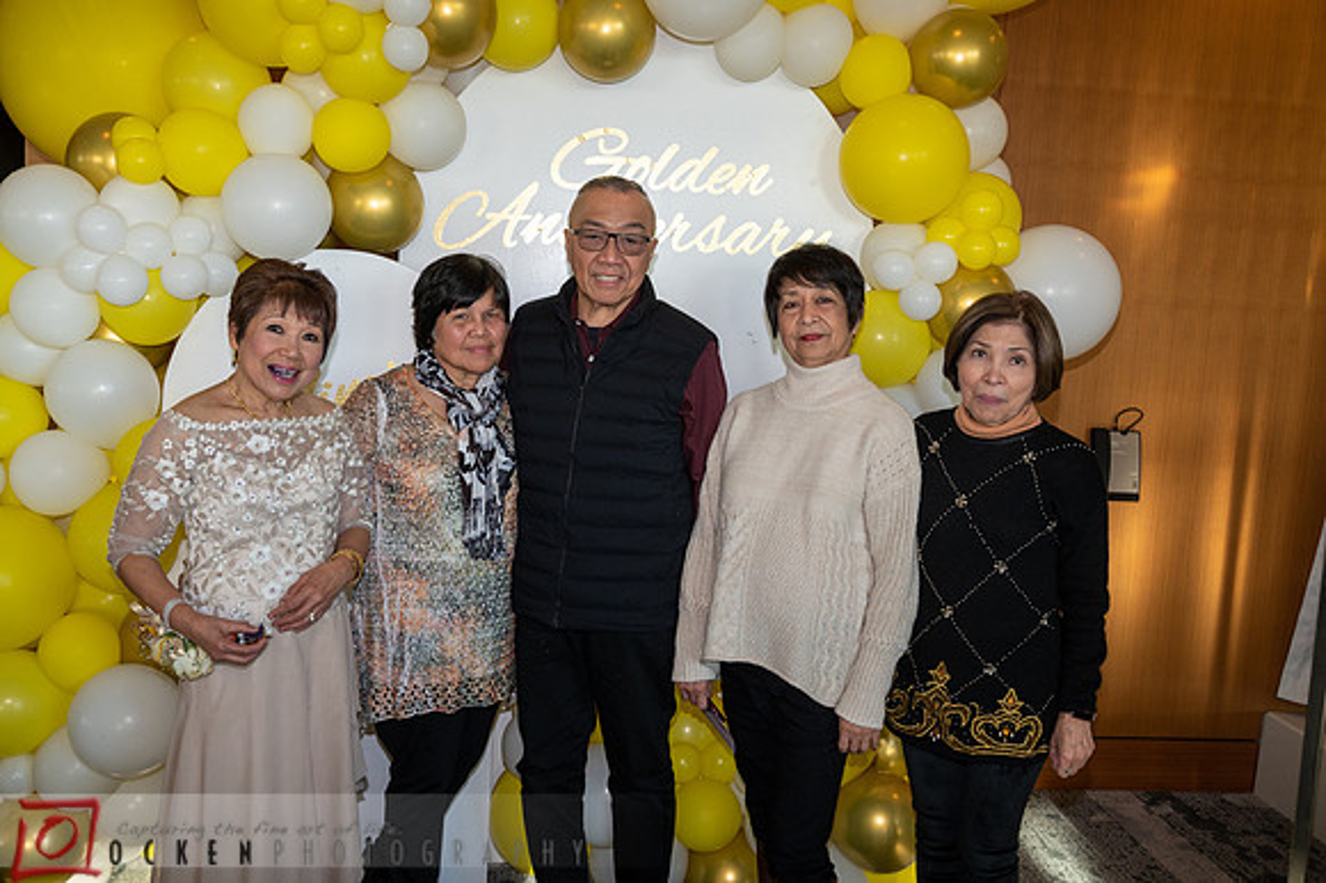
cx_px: 663
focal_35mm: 33
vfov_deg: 39.9
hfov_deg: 57.3
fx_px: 1215
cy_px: 442
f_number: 5.6
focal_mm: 33
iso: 1000
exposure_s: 1/160
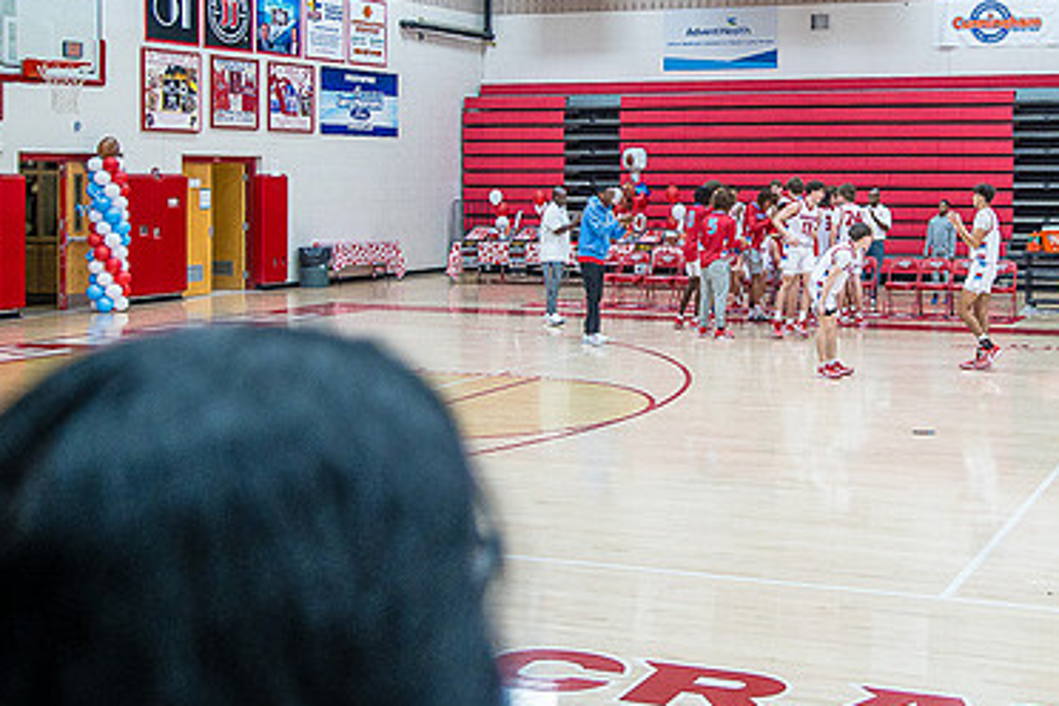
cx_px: 763
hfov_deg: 36.8
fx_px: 1559
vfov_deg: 25.3
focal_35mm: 53
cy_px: 188
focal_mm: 34
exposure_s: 1/320
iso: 2000
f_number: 4
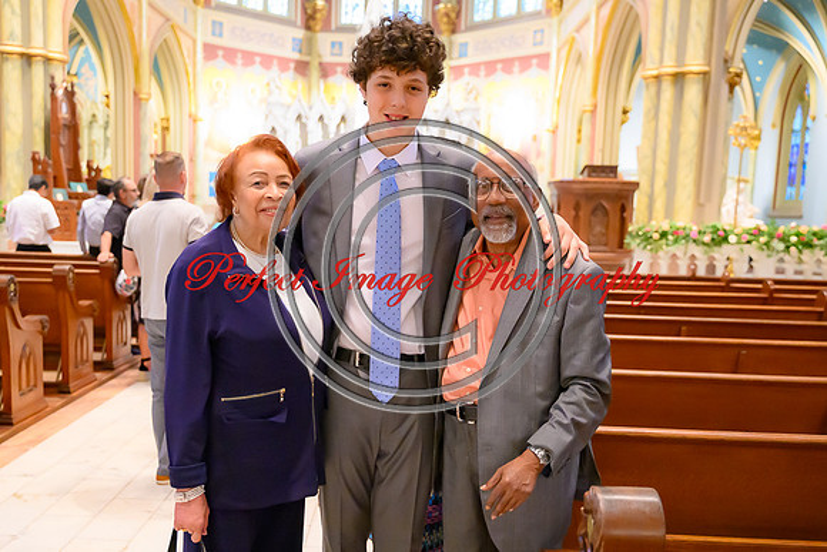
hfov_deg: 55.3
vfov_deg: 38.6
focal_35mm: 34
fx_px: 788
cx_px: 383
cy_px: 310
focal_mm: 28
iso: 11400
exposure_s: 1/100
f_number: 2.8
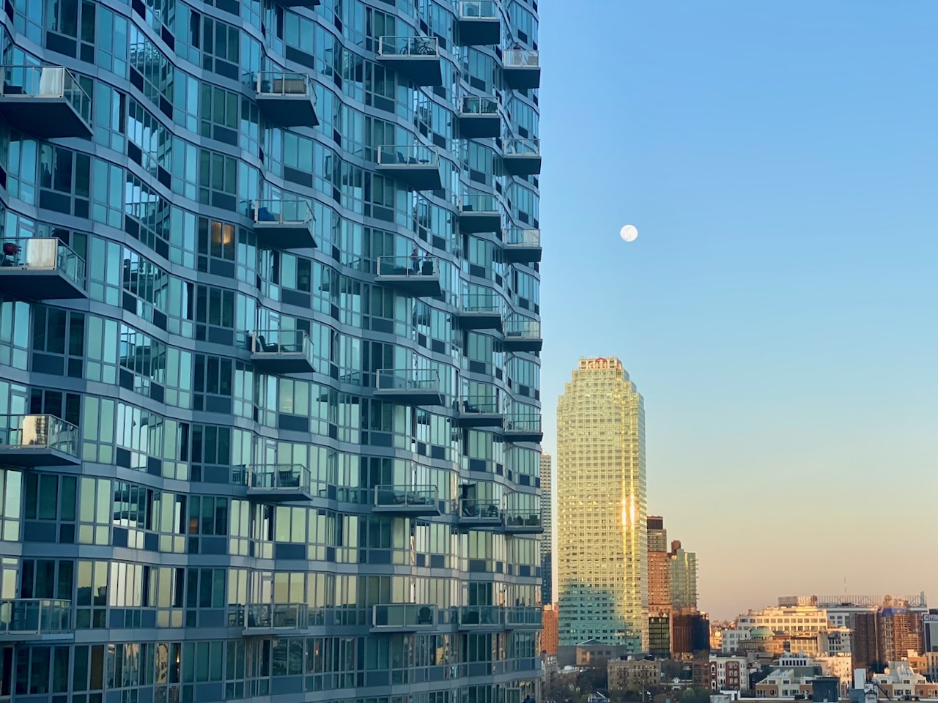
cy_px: 352
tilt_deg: +11.2
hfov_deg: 36.8
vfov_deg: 28.0
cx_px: 469
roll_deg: -0.4
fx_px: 1409
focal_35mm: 52
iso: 20
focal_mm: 6
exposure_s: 1/381
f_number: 2
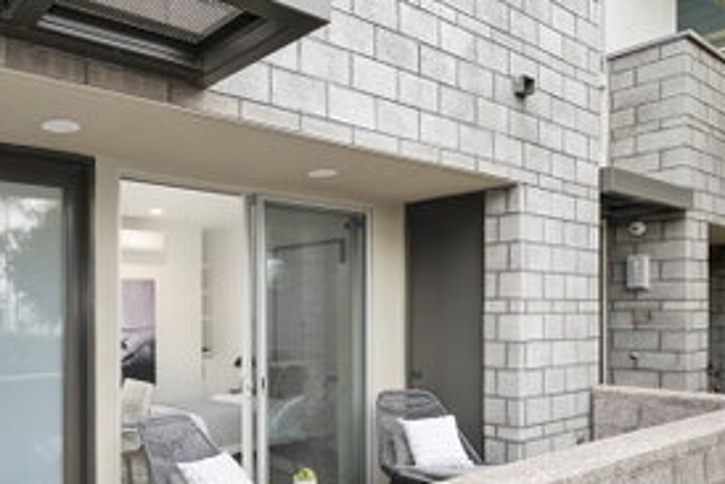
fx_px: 564
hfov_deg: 60.0
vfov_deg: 45.8
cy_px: 320
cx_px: 140
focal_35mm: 28
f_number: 9
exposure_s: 1/30
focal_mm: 16
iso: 200
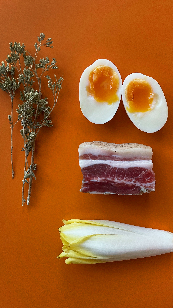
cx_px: 106
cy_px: 154
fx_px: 236
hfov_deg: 40.0
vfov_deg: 66.1
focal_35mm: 29
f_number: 1.6
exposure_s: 1/69
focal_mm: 4.2
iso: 125
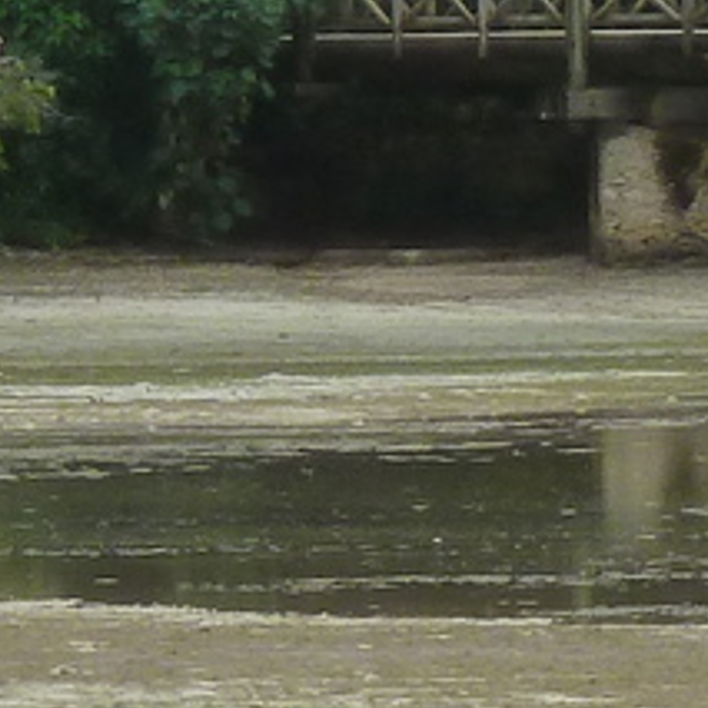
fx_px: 18304
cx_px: 2426
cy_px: 160
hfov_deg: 2.2
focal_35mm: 791
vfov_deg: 2.2
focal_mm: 19.5
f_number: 4.4
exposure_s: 1/200
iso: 125
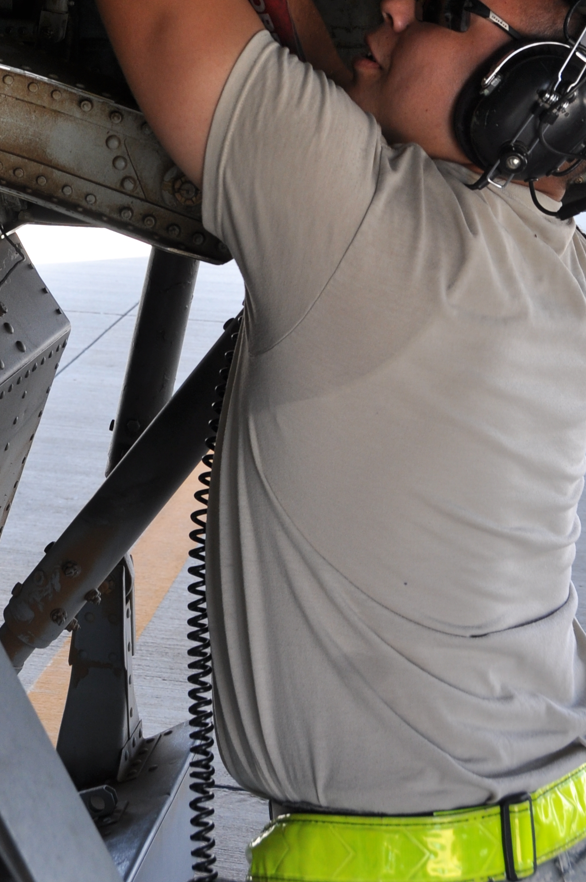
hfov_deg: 19.1
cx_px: 184
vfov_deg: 27.0
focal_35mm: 71
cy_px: 15
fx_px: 1738
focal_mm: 22
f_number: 6.3
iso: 200
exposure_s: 1/100
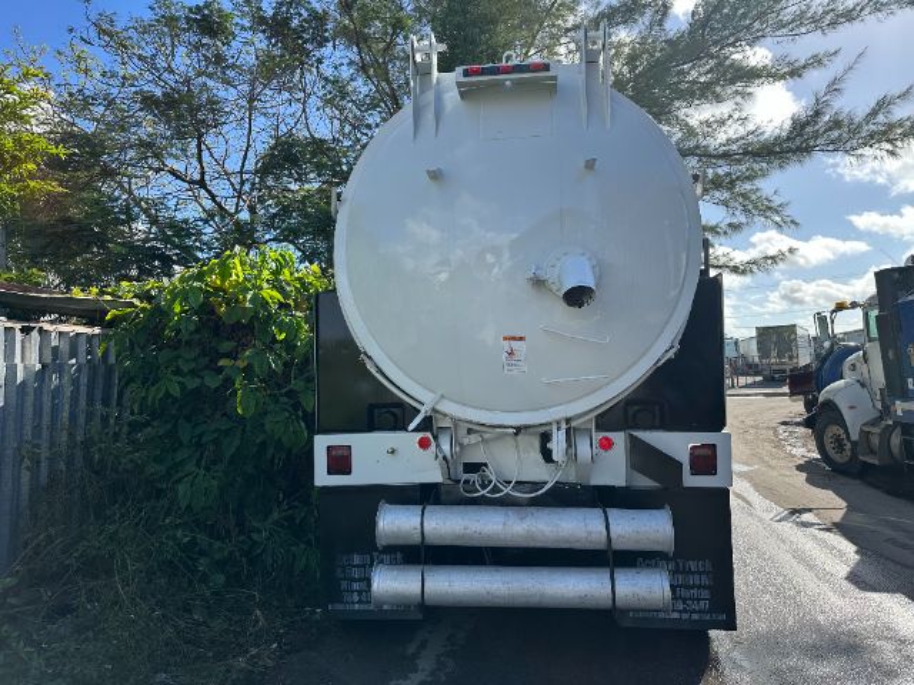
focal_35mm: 24
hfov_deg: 71.6
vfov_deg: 56.8
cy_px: 342
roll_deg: +2.0
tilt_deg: +4.3
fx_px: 634
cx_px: 457
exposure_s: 1/2809
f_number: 1.78
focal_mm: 6.86
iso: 80
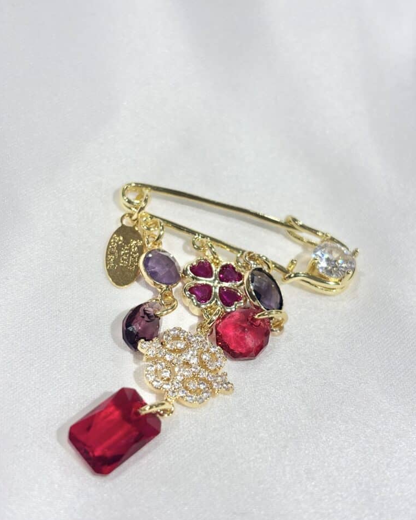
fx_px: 846
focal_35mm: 55
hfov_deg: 27.6
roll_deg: -4.2
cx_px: 210
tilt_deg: -39.5
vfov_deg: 34.1
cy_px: 281
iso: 32
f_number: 1.6
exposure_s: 1/278
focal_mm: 5.96
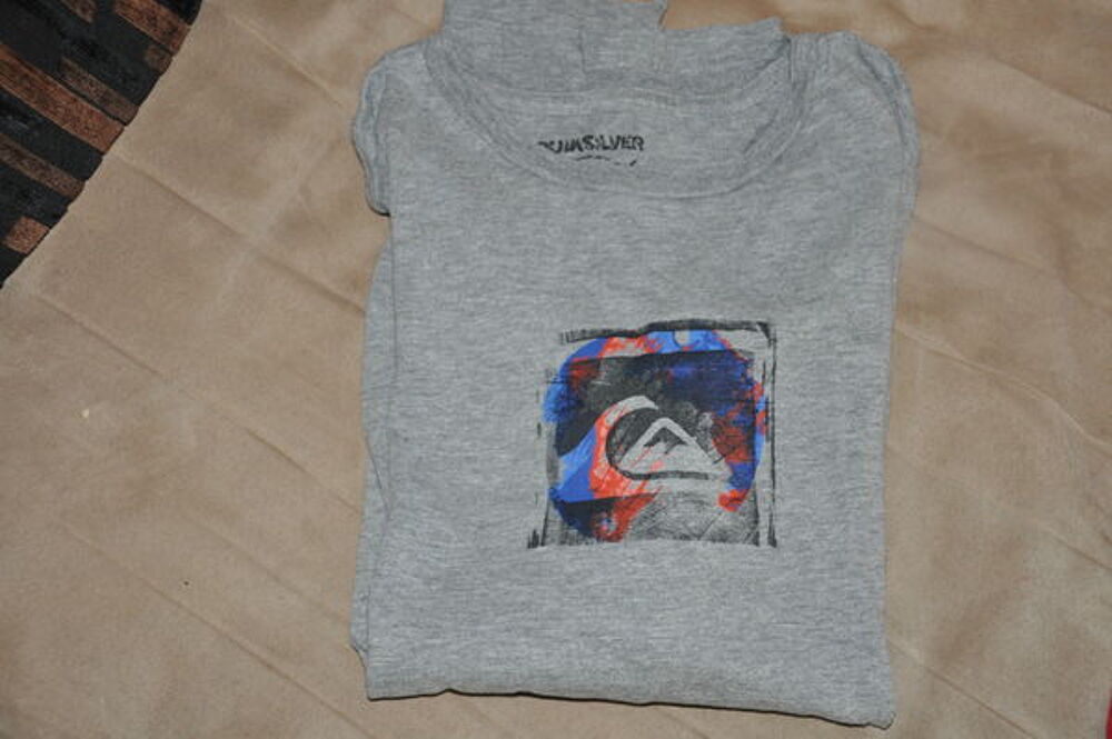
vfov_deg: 21.5
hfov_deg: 31.9
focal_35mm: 63
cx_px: 556
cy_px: 370
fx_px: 1944
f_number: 4.8
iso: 800
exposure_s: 1/60
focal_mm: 42
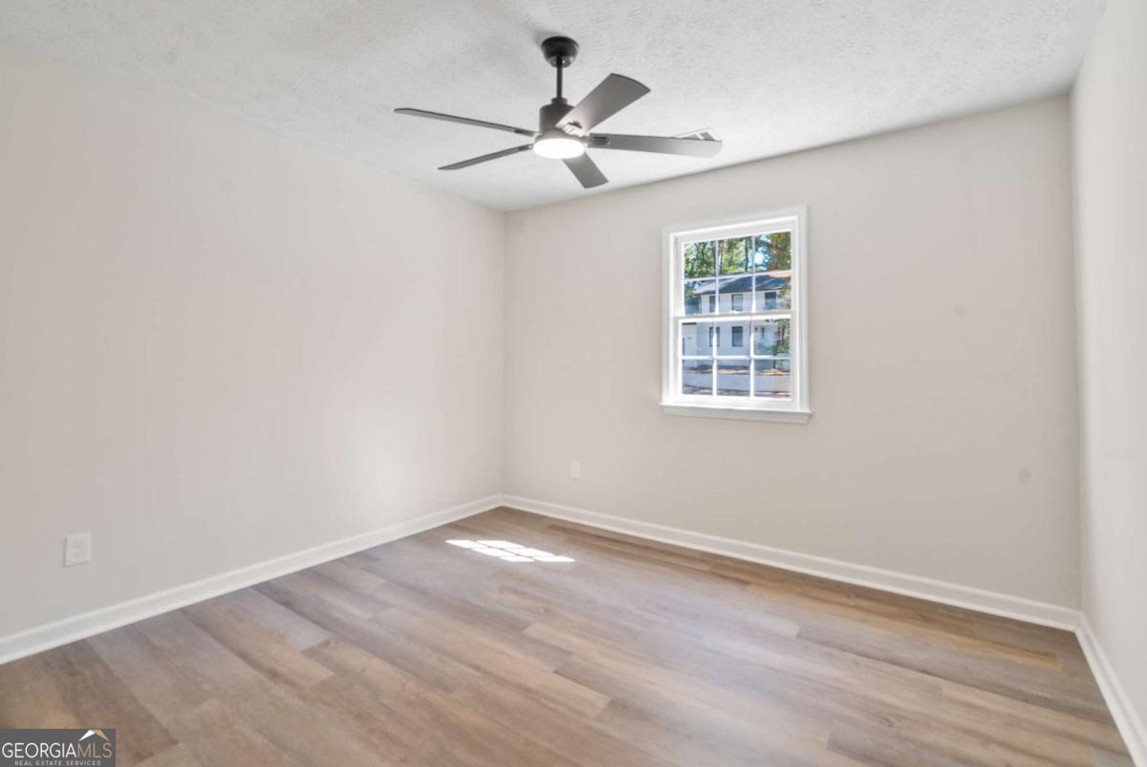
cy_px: 384
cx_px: 574
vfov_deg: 73.8
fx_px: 510
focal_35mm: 16
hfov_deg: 96.7
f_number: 8
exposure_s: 1/13
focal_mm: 16
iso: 200
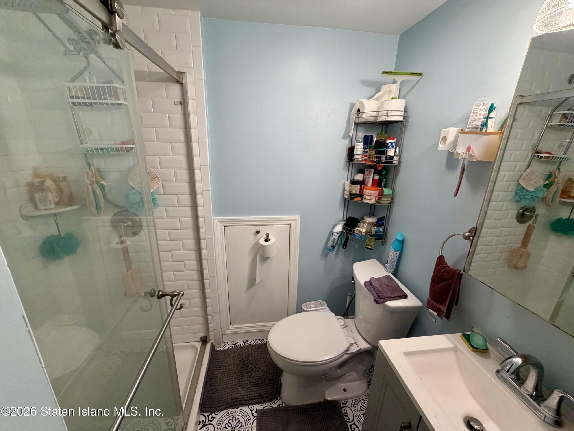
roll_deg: -1.6
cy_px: 216
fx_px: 232
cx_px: 287
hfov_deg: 102.1
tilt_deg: -17.2
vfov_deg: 85.7
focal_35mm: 14
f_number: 2.2
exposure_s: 1/120
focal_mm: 2.22
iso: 250
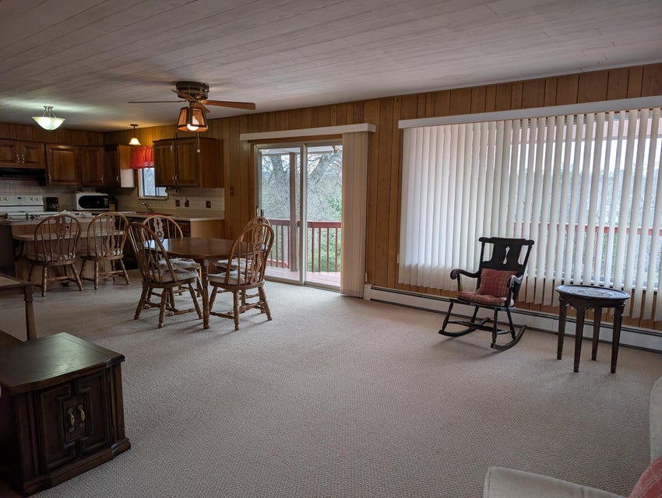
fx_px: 460
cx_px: 331
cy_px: 249
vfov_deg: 56.9
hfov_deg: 71.5
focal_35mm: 24
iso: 19
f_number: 1.68
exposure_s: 1/136
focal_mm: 6.9
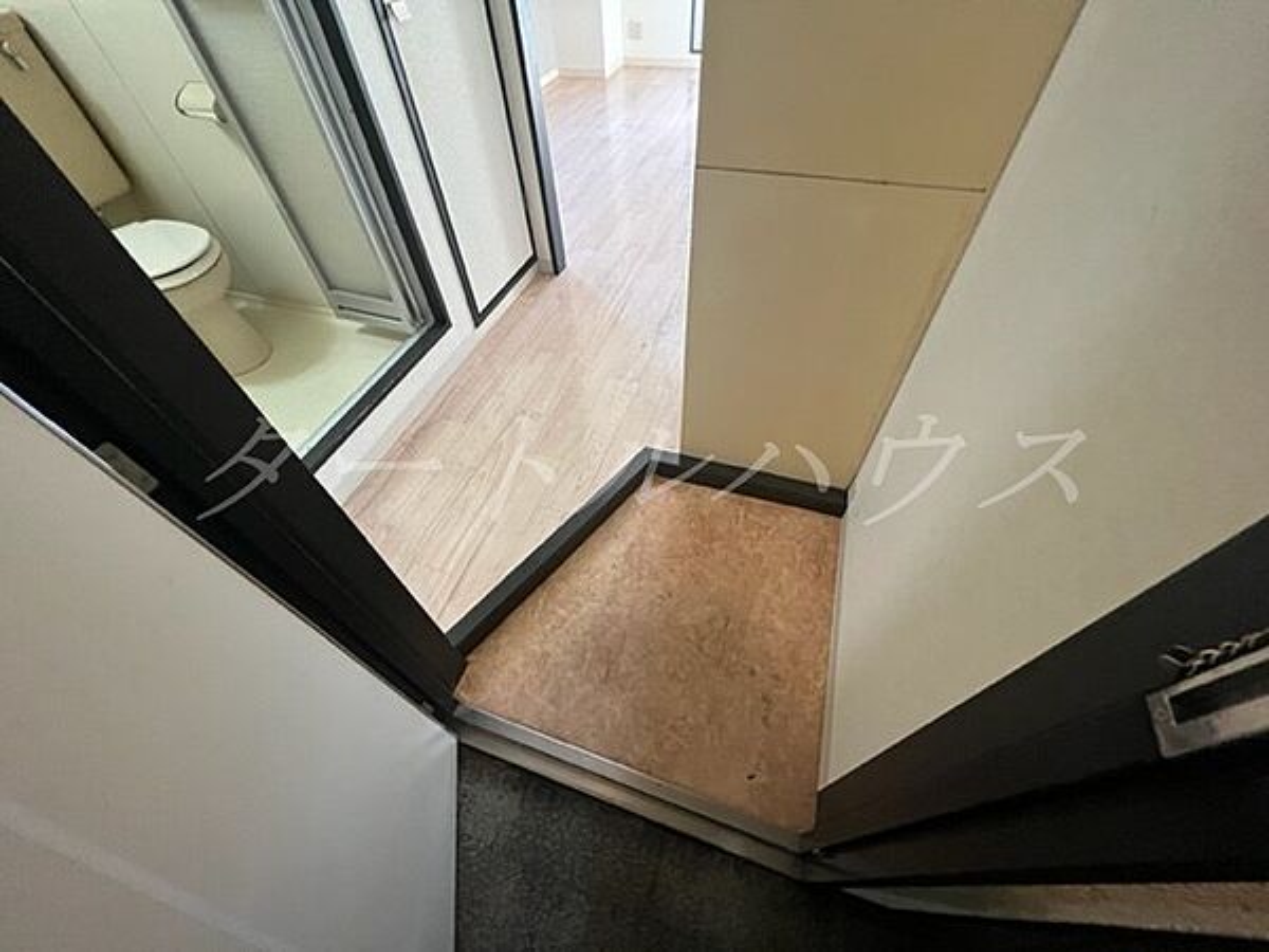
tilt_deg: -49.5
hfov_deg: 106.2
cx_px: 634
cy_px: 476
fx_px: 477
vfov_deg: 89.9
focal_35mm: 13
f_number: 1.8
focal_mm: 1.57
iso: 320
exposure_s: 1/60
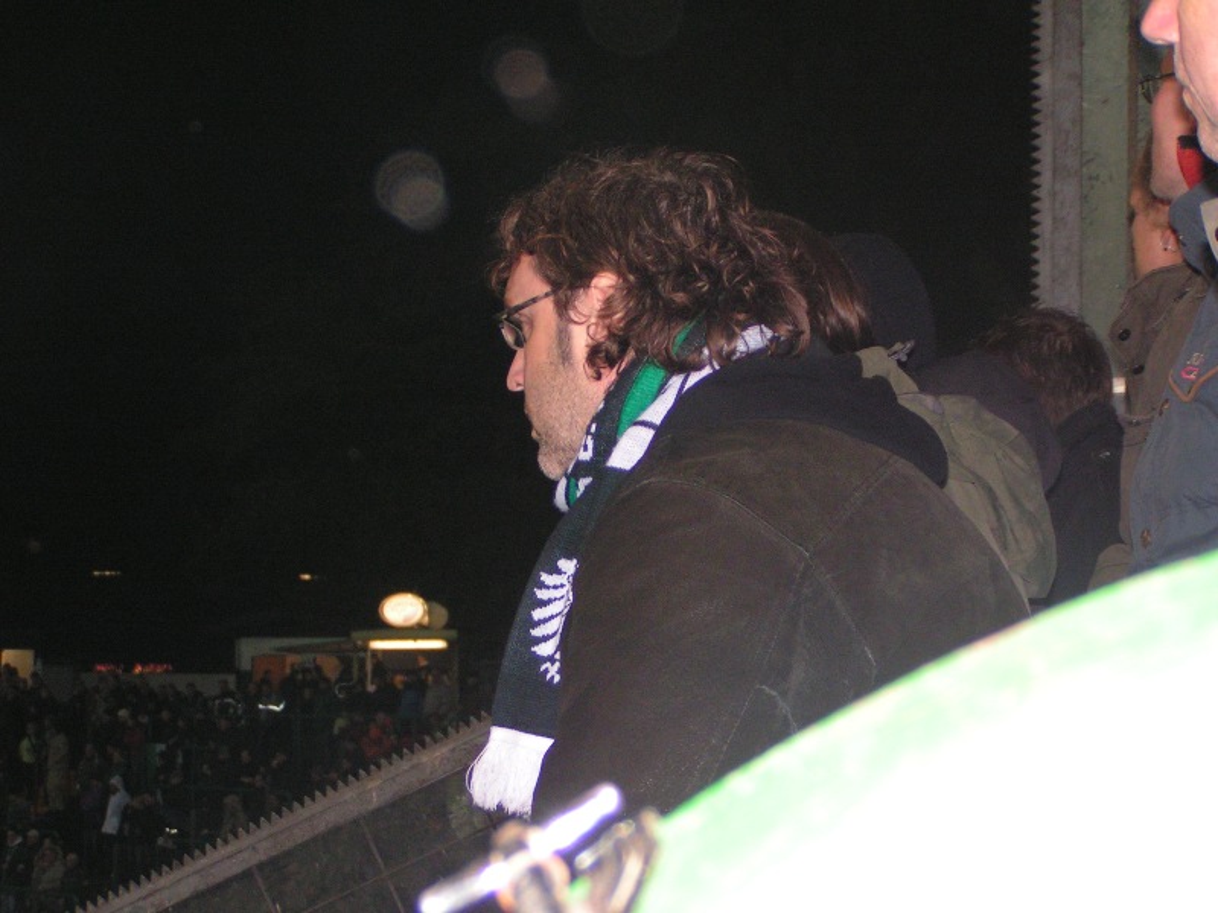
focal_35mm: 86
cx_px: 609
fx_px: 3026
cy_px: 456
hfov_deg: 22.8
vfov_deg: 17.2
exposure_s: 1/100
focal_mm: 13.2
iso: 200
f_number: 3.2
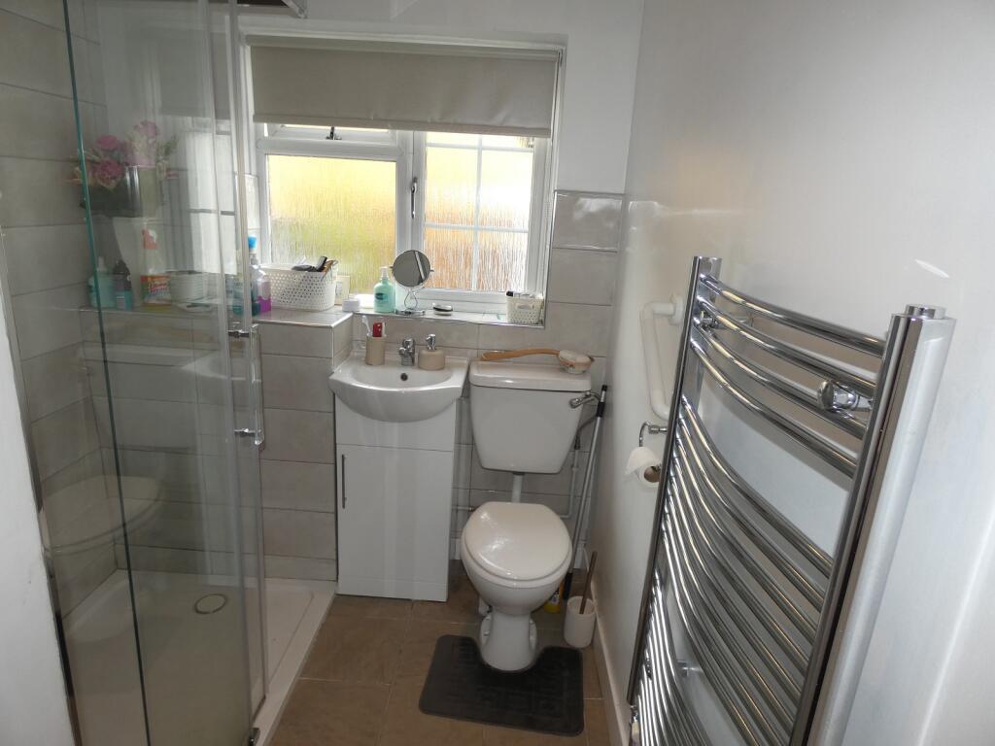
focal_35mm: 20
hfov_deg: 81.7
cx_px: 498
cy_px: 373
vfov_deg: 66.0
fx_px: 575
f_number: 2.8
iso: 160
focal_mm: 3.6
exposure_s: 1/60
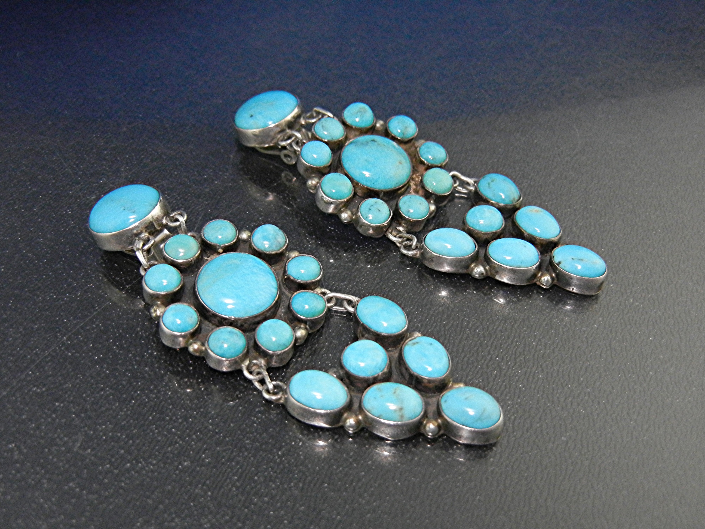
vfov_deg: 32.2
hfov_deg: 42.1
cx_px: 352
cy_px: 264
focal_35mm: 45
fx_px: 916
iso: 800
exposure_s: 1/30
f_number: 7.6
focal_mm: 8.1
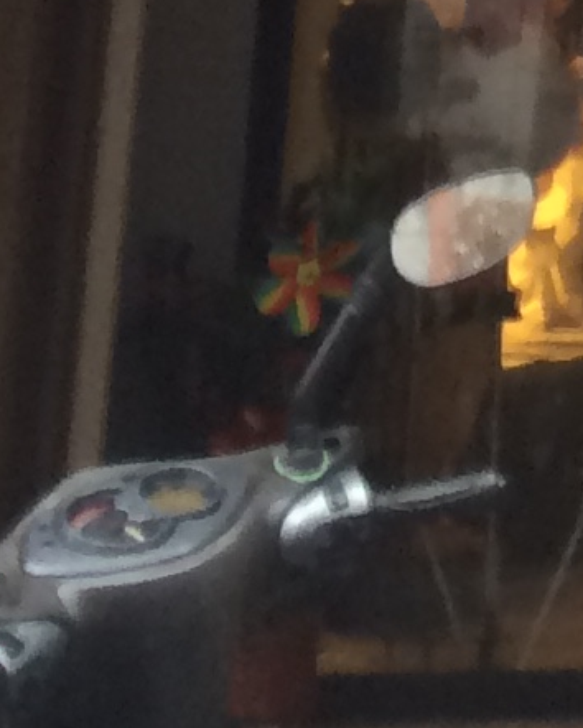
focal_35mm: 209
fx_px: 4505
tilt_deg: +19.0
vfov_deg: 7.8
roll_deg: +2.6
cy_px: -1616
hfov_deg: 7.0
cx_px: 1443
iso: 40
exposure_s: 1/30
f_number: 2.2
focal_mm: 4.15
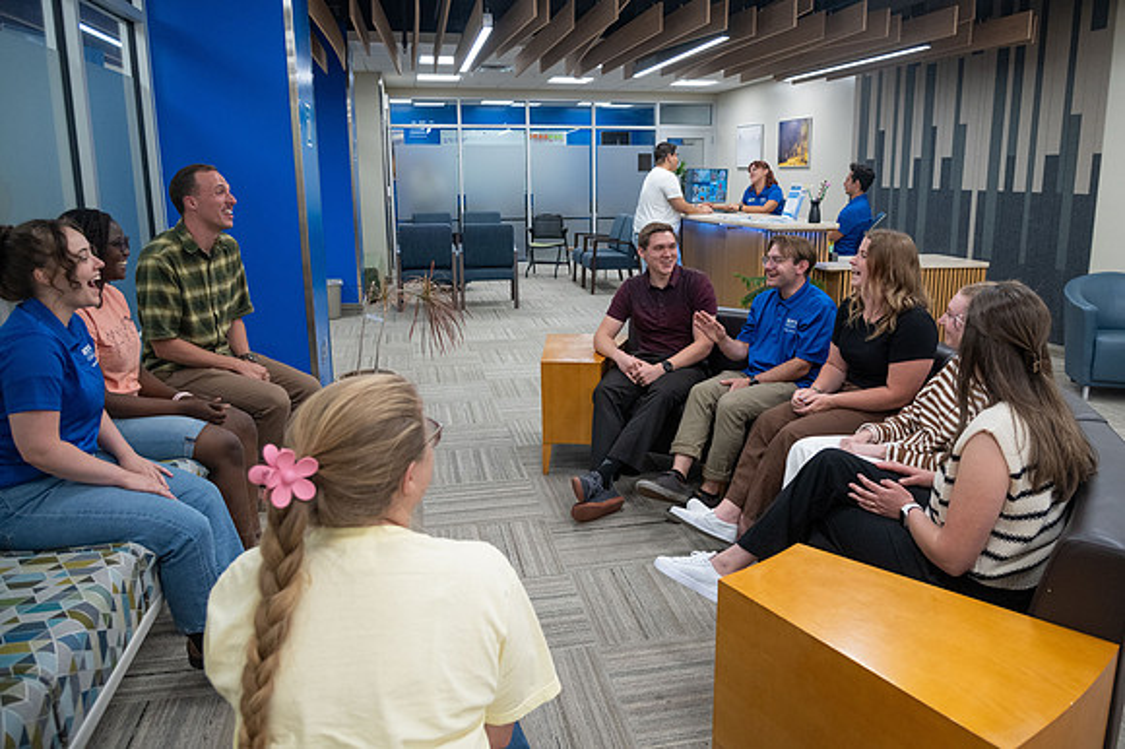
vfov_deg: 48.8
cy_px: 350
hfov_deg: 68.5
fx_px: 825
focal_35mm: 26
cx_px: 610
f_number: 4
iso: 1250
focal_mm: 24
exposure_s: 1/250
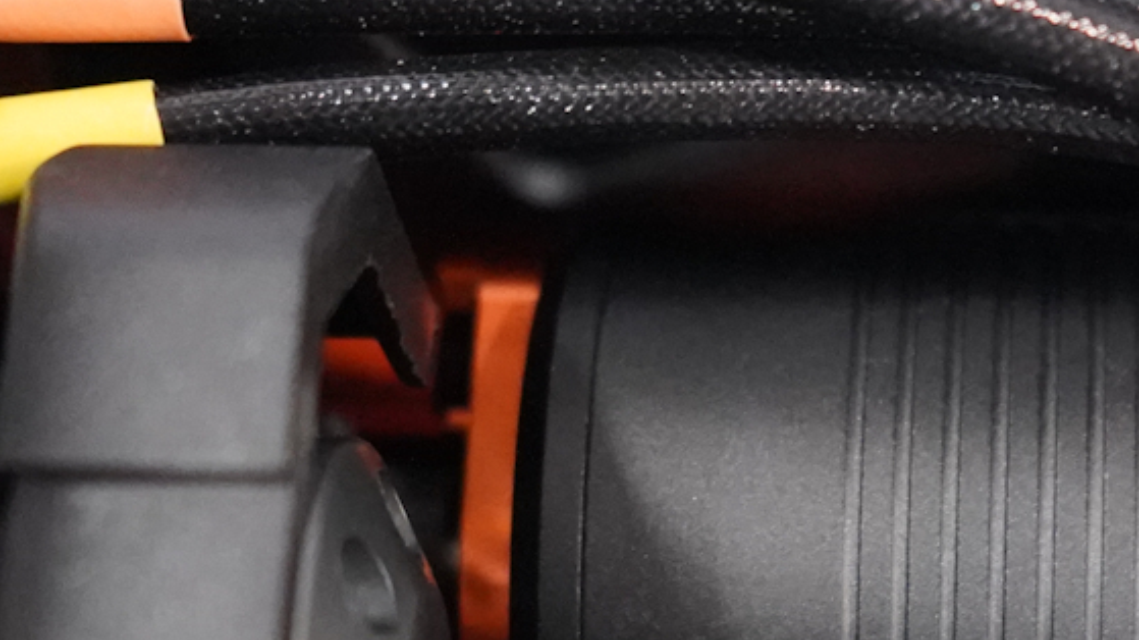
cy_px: 569
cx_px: 1102
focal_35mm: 63
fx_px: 1902
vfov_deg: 18.8
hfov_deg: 31.2
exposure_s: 1/60
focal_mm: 28
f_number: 3.5
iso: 12800
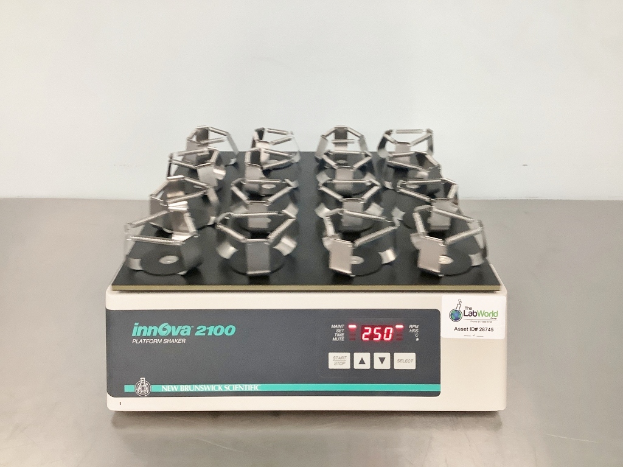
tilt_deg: -29.9
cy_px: 234
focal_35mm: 31
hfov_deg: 58.4
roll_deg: -0.7
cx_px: 312
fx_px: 558
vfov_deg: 45.4
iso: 200
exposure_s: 1/60
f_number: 2.4
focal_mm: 3.3
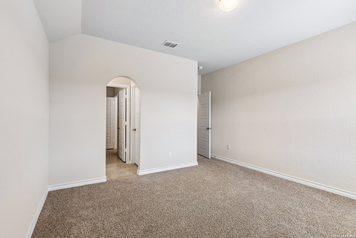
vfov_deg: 73.7
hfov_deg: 96.7
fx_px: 158
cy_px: 119
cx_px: 178
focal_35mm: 16
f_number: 8
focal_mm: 16
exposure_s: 1/15
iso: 640
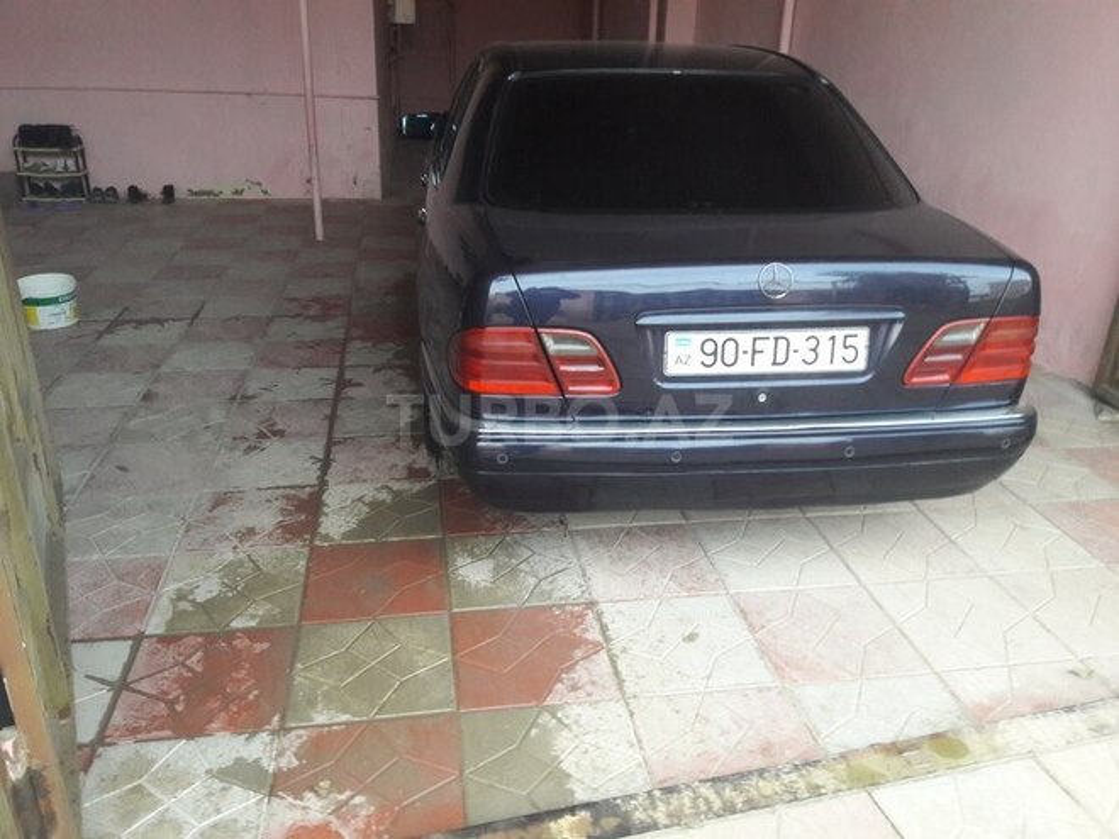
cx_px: 560
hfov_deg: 63.4
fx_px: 905
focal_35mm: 28
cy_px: 420
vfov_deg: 49.7
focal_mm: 3.7
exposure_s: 1/25
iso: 200
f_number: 1.9
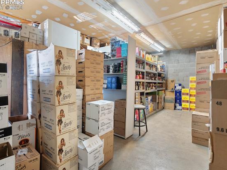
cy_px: 83
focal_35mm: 18
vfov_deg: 71.6
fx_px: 118
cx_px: 105
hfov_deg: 87.6
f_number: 5.6
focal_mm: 16
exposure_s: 1/2
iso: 1000
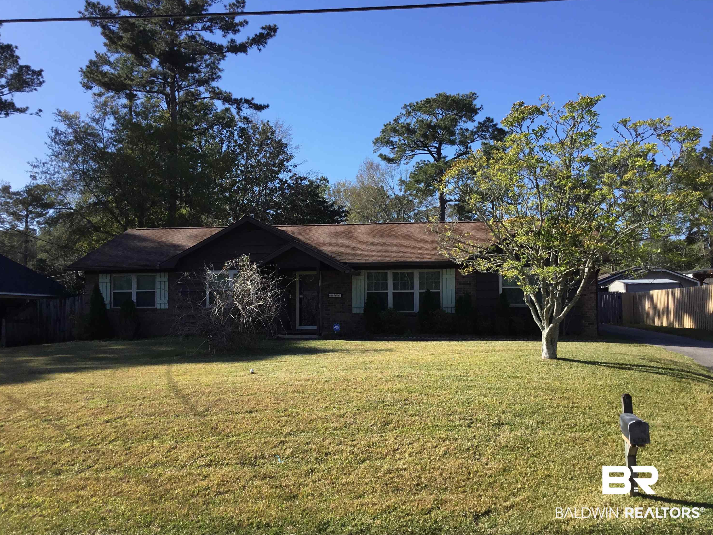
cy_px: 270
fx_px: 659
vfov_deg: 44.2
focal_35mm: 32
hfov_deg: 56.8
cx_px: 354
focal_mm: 3.3
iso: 25
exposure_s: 1/823
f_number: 2.4
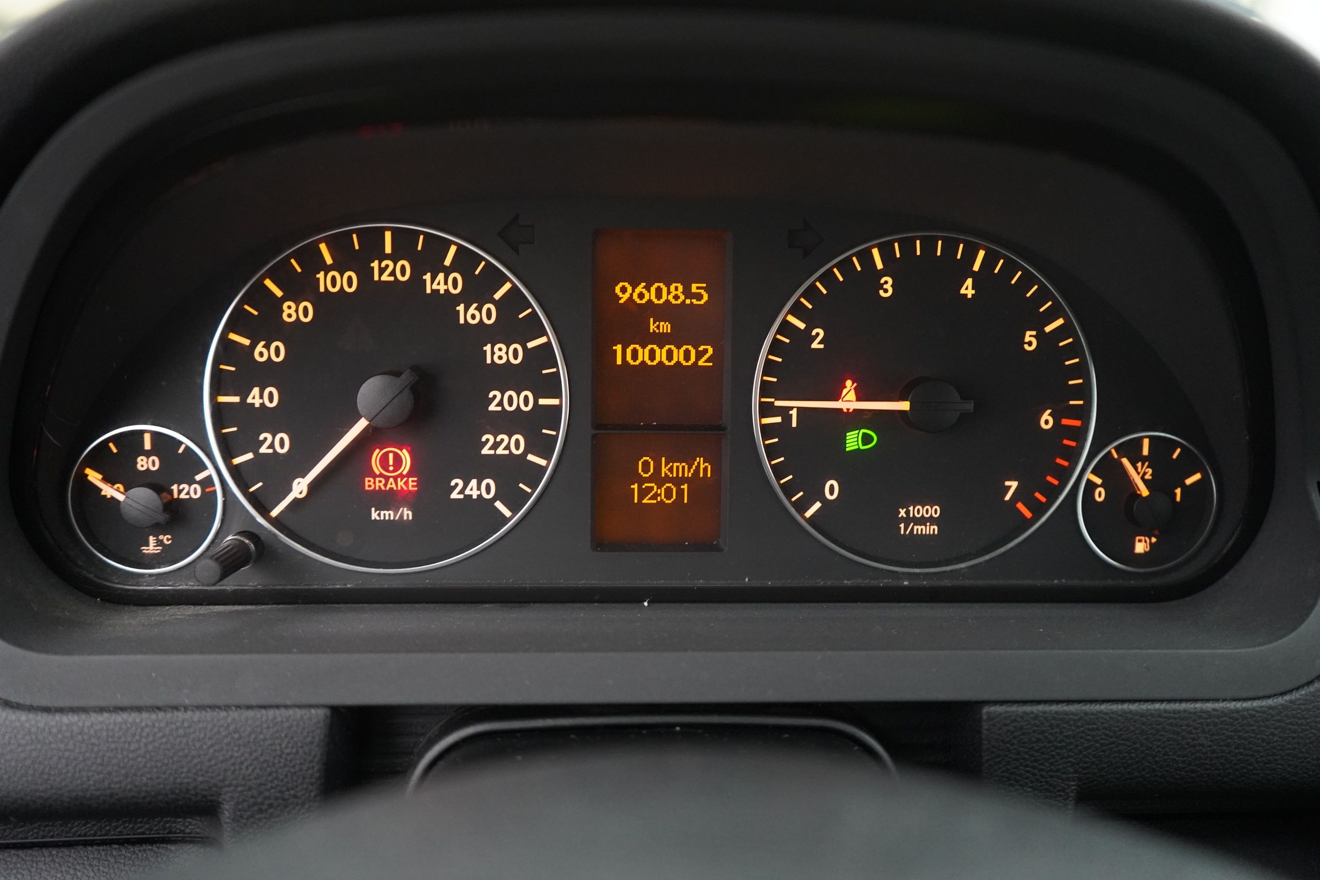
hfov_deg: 63.7
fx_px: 1063
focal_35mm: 29
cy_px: 440
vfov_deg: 45.0
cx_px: 660
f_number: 3.5
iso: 6400
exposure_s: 1/60
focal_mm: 29
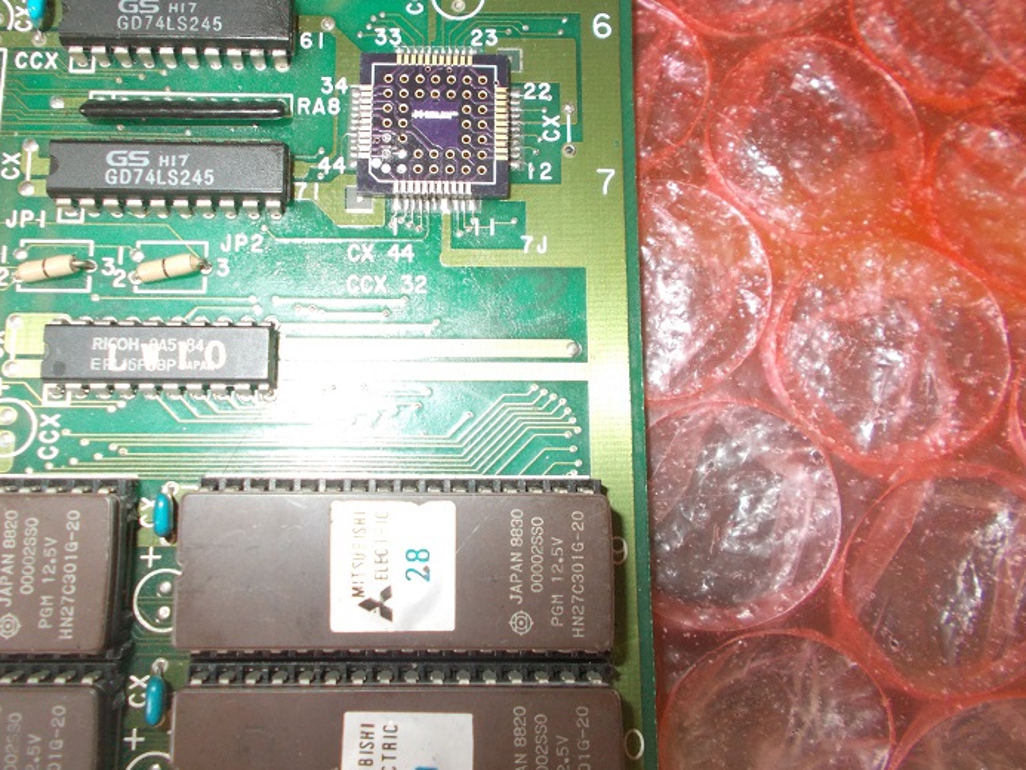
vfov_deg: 46.7
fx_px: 889
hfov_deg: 59.7
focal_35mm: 30
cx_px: 443
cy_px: 341
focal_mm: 4.6
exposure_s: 1/25
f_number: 3.2
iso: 200
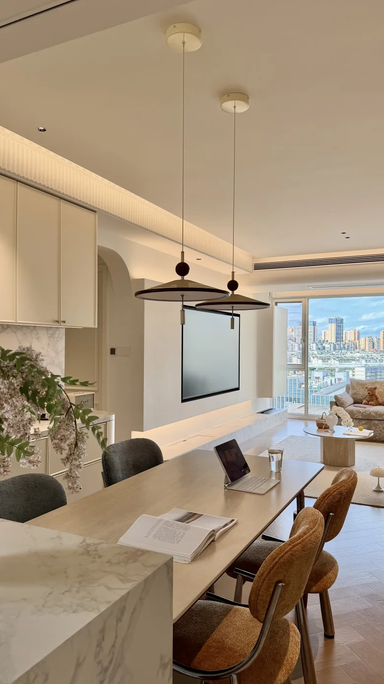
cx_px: 195
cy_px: 346
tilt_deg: +0.0
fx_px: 489
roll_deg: -0.6
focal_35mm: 27
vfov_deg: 69.9
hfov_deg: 42.9
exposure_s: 1/265
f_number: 1.78
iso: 80
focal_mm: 6.76
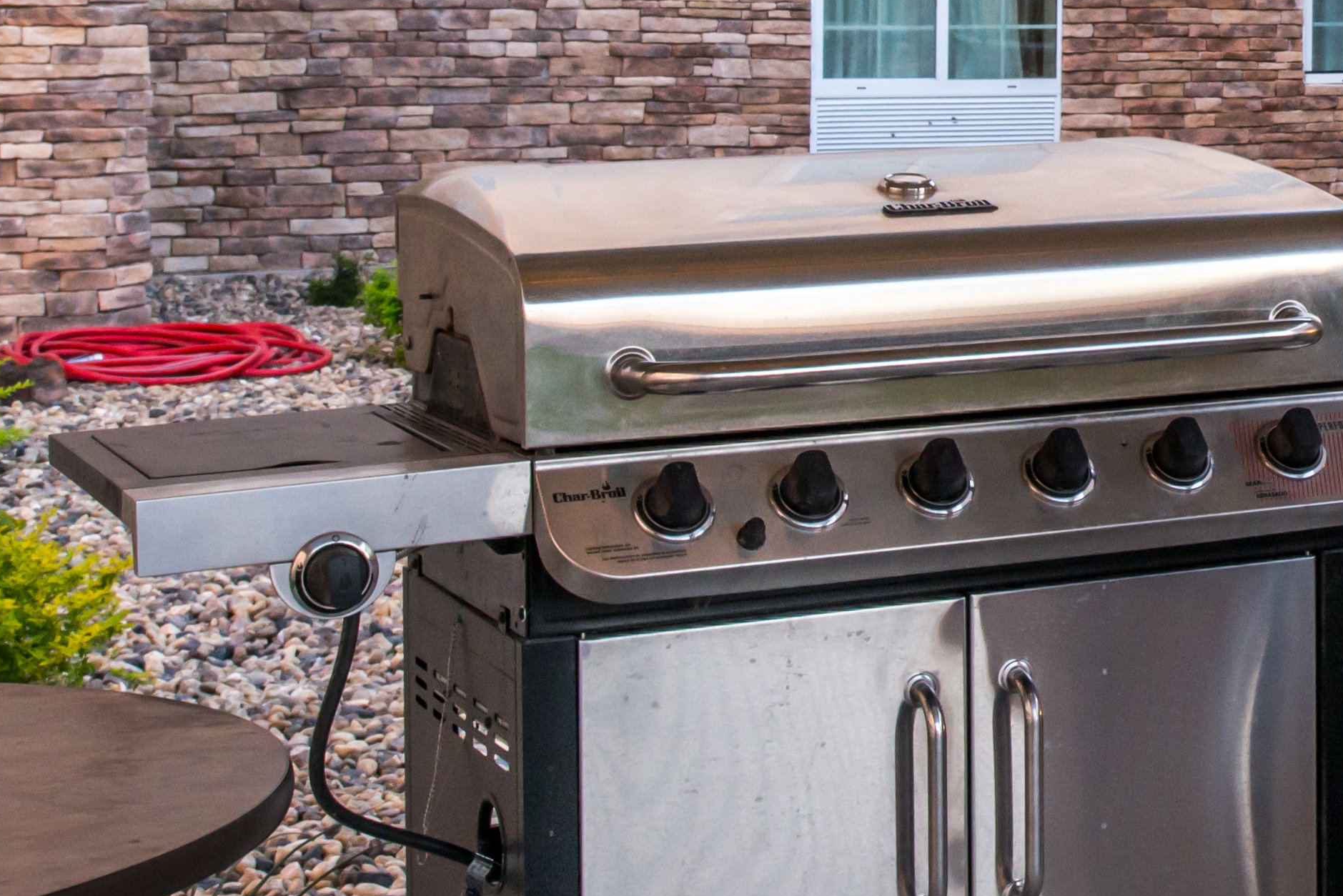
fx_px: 3508
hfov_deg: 20.2
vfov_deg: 14.6
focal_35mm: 94
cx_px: 1650
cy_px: 378
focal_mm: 24
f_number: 9.5
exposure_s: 1/25
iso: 640
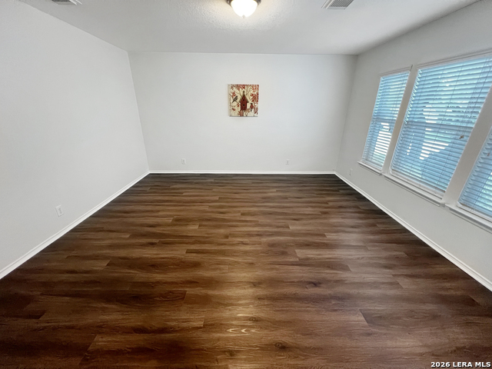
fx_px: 185
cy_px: 184
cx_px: 246
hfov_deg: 106.2
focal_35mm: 13
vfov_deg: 89.9
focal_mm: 1.57
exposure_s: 1/60
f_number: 1.8
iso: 800
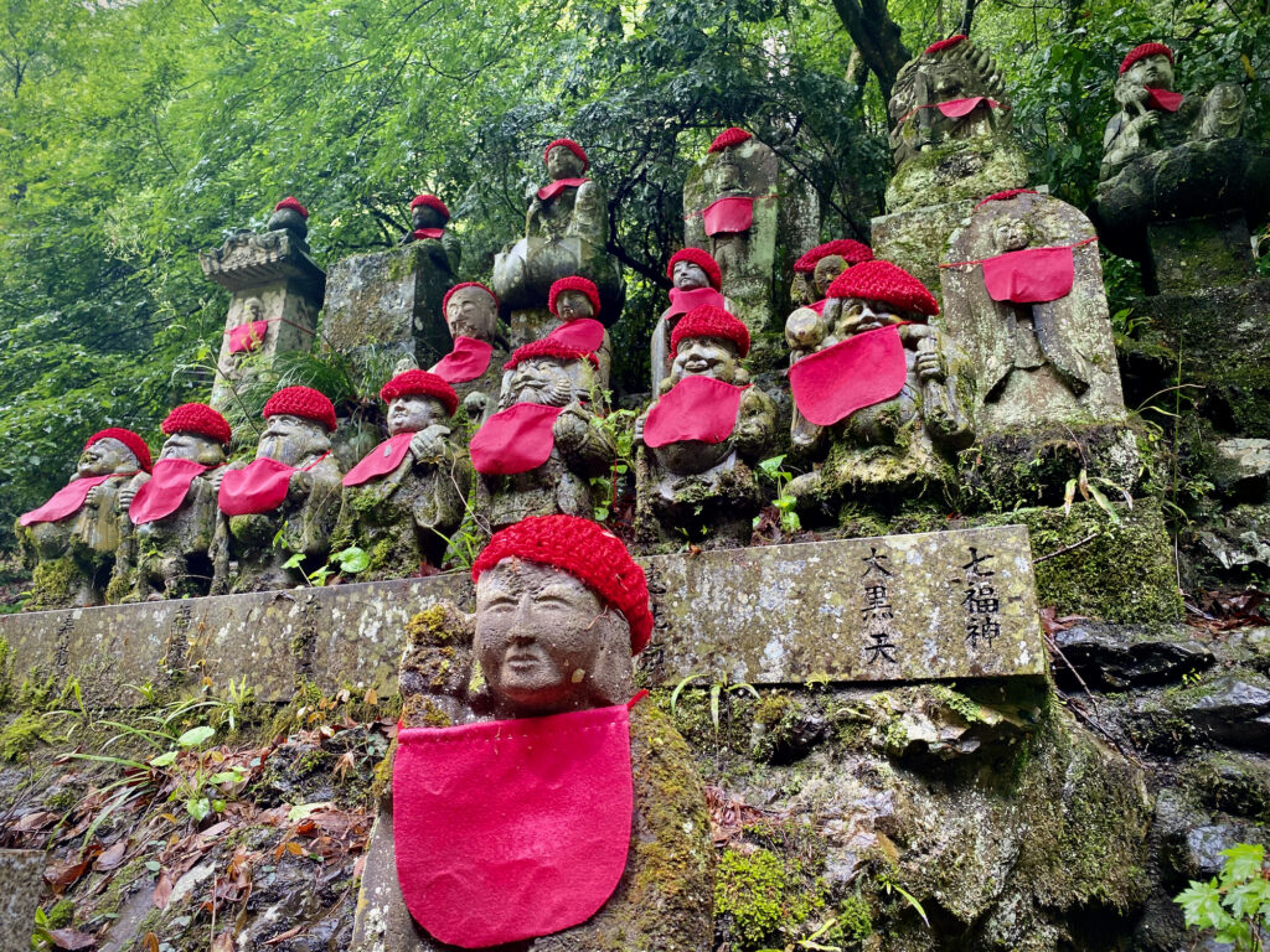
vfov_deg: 53.1
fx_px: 954
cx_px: 635
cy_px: 476
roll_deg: -0.7
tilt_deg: +17.5
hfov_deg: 67.3
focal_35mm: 26
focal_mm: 4.25
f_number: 1.8
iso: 100
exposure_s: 1/121
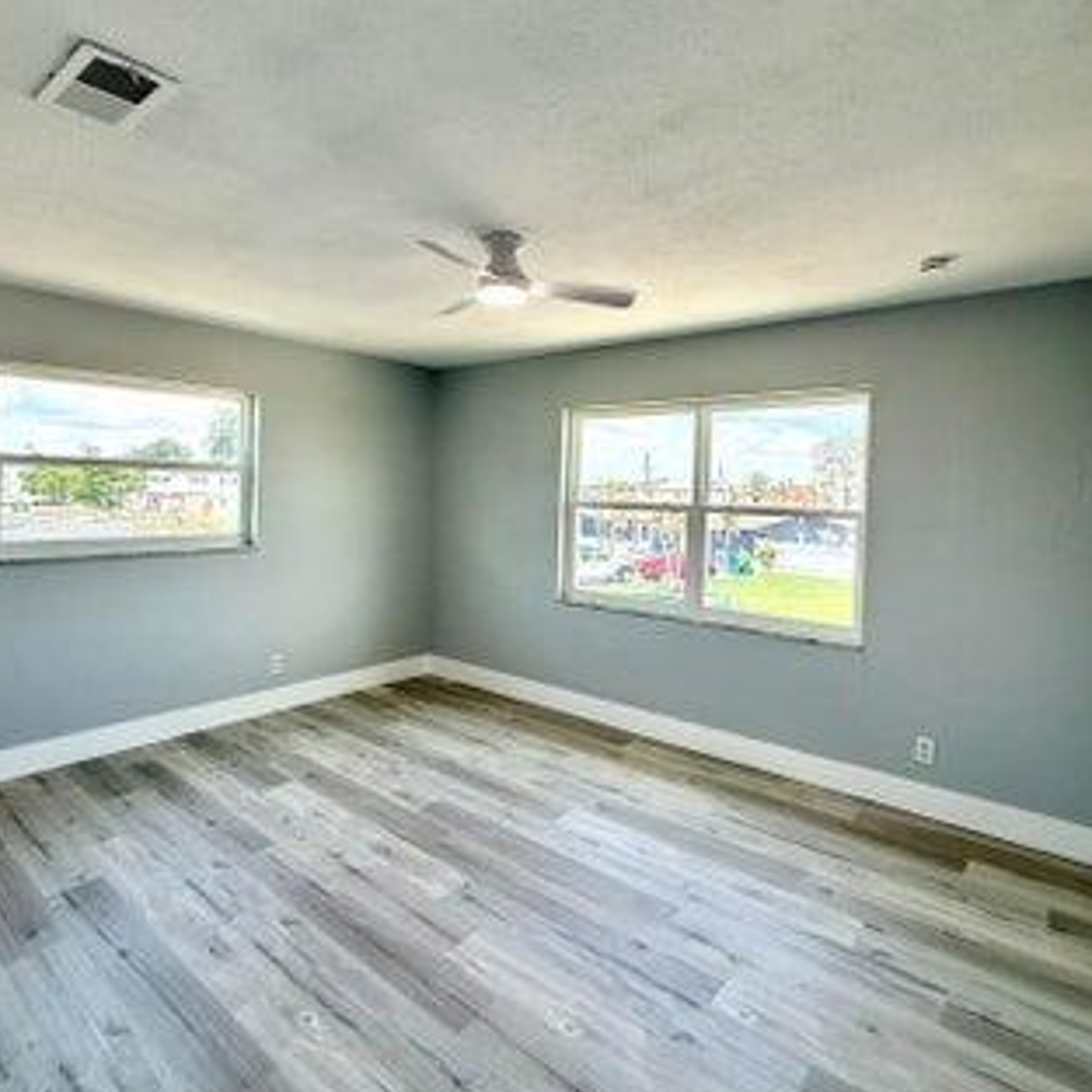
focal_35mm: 19
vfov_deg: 77.5
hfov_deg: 77.7
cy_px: 502
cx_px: 530
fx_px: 678
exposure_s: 1/276
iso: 64
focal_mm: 2.22
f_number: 2.2
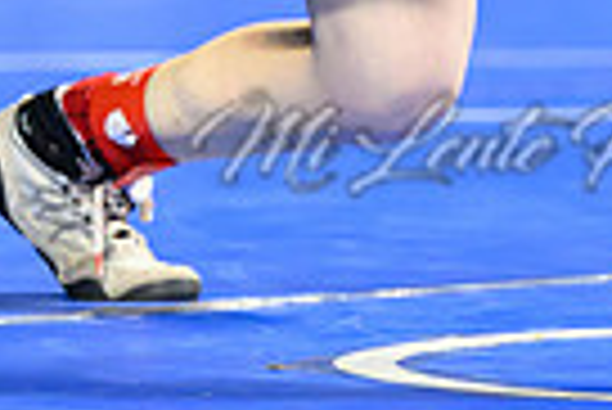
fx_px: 20115
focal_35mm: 1182
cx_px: 347
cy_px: -211
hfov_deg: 1.7
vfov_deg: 1.2
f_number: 2.8
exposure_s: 1/800
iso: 3200
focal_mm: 200
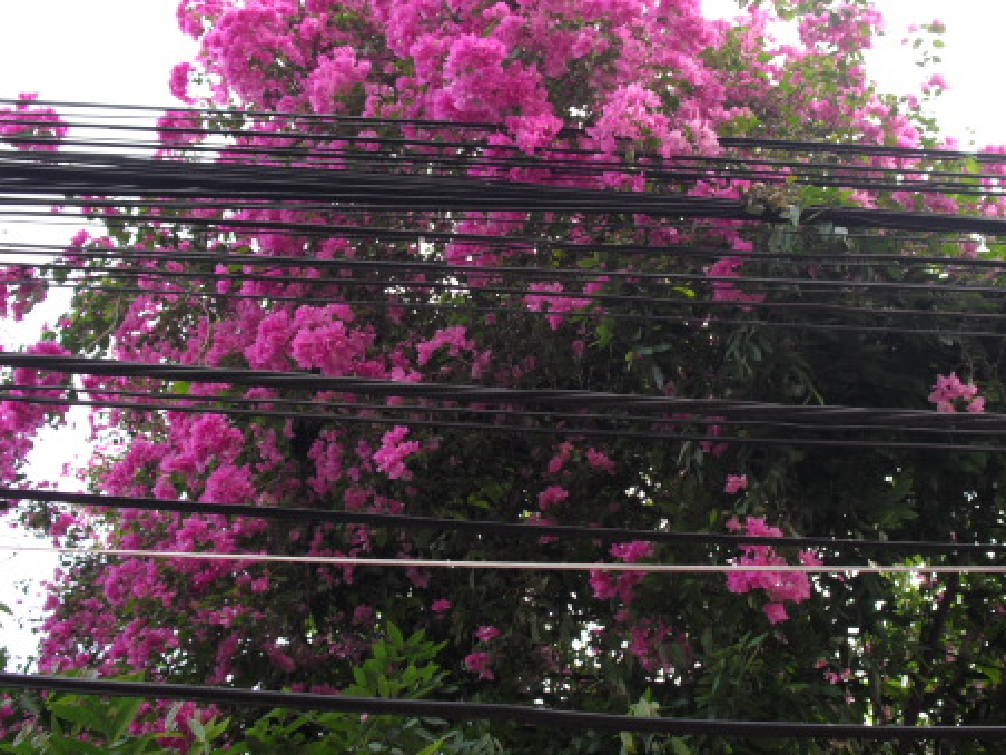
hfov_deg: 37.4
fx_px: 1482
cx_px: 572
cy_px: 283
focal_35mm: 51
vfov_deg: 28.5
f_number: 3.1
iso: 100
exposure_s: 1/100
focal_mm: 6.3
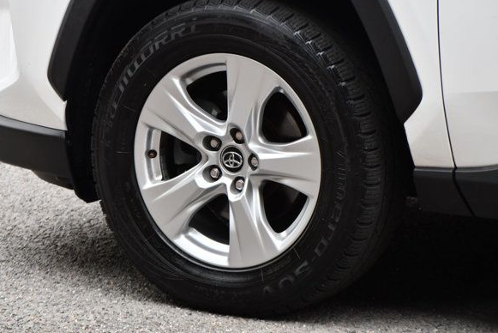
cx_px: 251
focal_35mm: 185
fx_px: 2560
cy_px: 154
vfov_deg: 7.4
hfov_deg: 11.1
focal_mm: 112
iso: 400
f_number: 5.6
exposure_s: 1/250
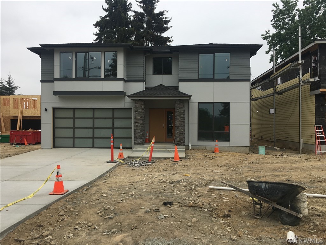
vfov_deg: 48.2
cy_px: 122
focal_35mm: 29
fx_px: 273
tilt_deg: +1.8
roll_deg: -0.7
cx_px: 163
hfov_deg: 61.7
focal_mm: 4.15
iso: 25
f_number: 2.2
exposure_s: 1/1131
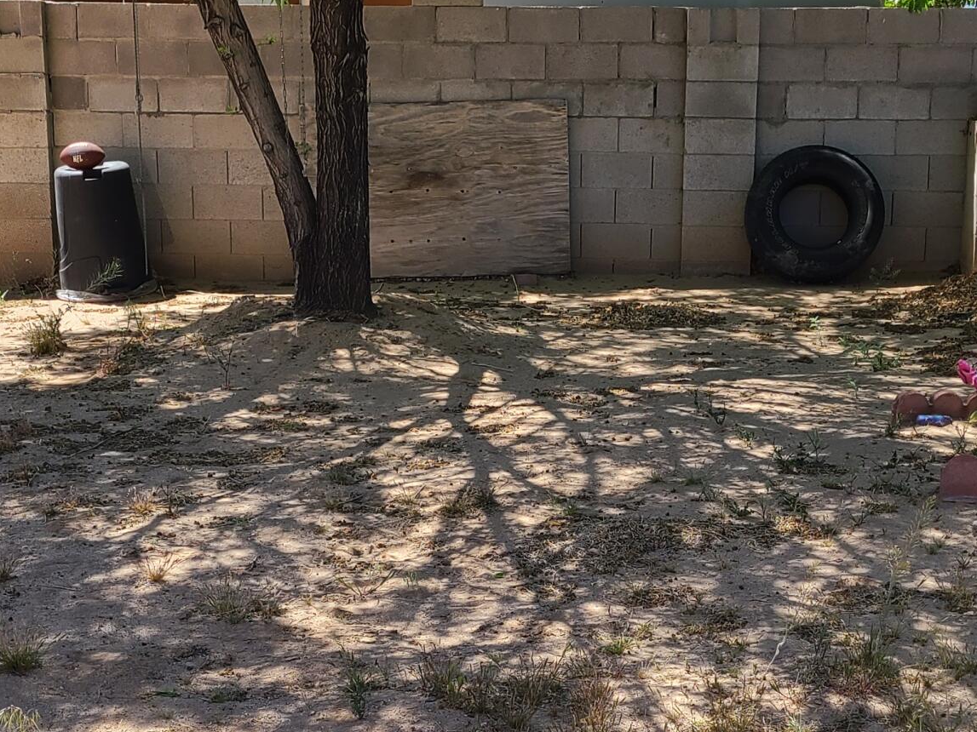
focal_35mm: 68
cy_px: 437
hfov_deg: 28.6
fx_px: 1919
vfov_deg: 21.6
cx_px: 526
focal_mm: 5.4
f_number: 1.8
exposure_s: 1/1232
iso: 40
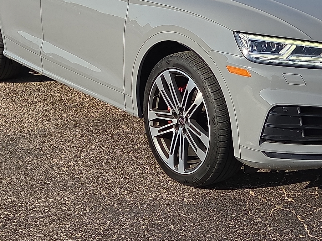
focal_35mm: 78
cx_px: 217
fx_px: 725
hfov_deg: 24.9
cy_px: 31
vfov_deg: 18.6
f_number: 1.8
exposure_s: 1/1667
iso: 25
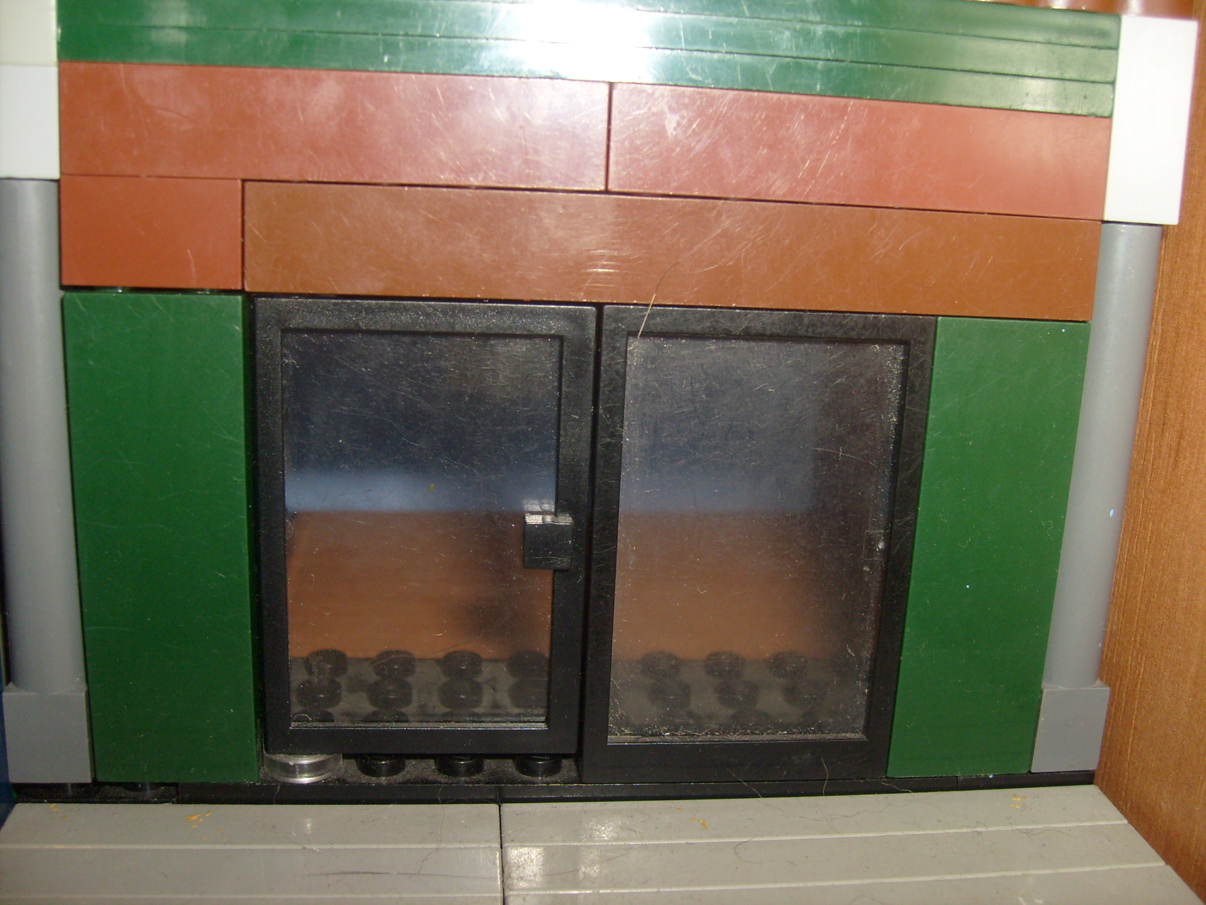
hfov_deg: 52.6
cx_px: 603
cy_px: 452
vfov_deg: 40.7
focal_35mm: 35
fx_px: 1219
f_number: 2.8
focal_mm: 5.8
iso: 100
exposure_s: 1/45
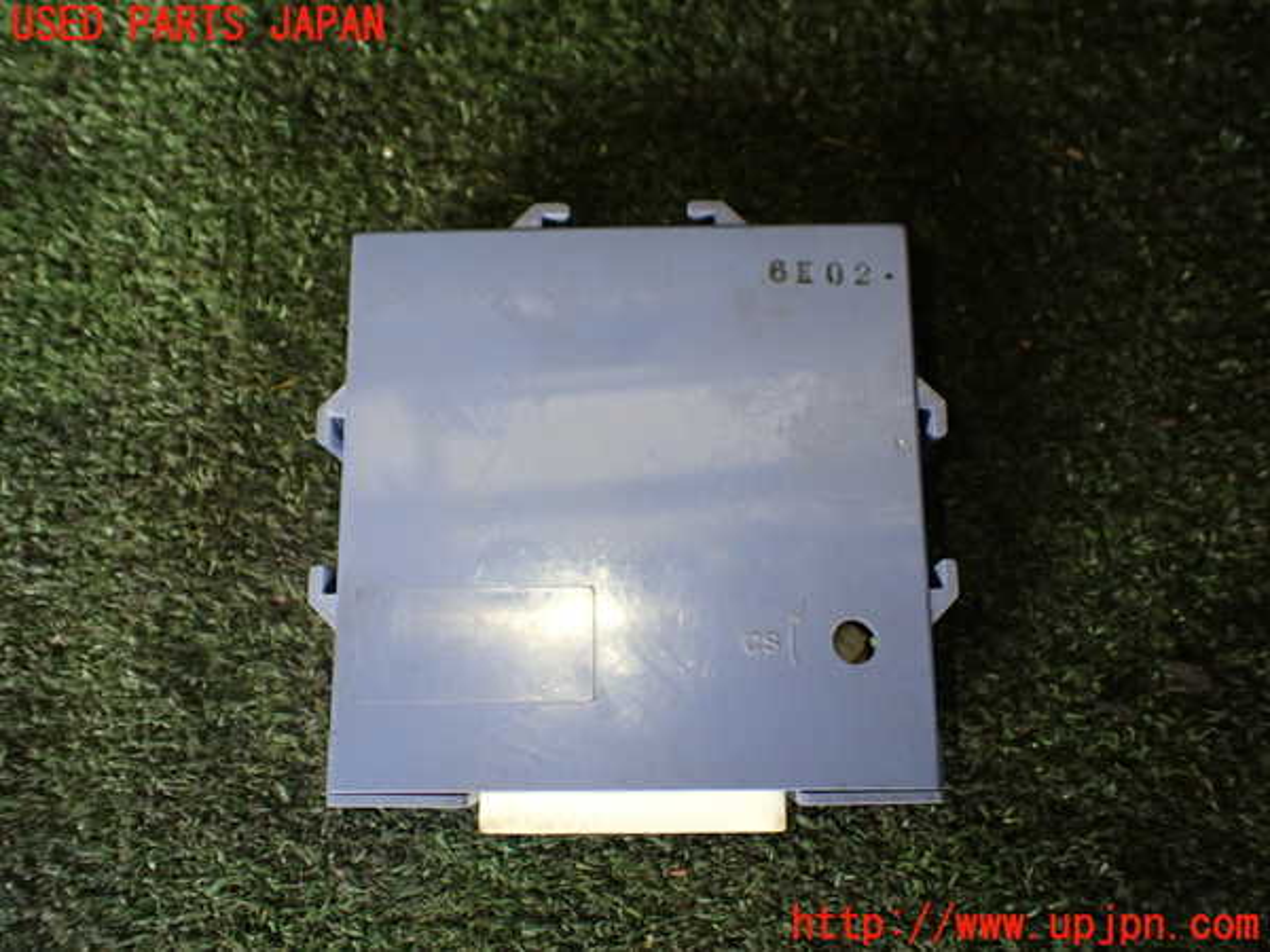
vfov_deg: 46.8
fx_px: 1101
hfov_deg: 60.0
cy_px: 476
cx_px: 635
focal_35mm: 30
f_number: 2.3
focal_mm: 5.4
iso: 400
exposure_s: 1/125
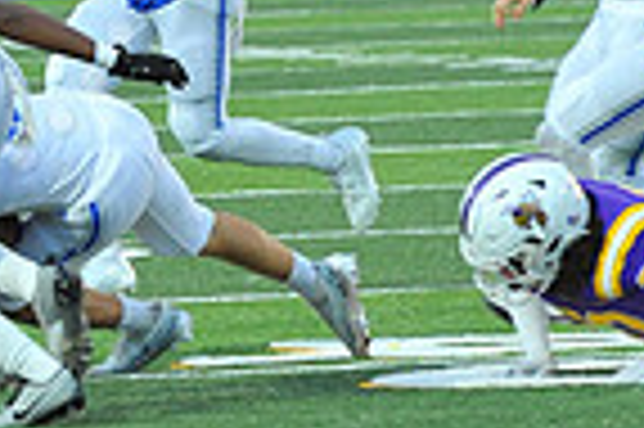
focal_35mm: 814
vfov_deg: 1.7
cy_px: -162
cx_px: -252
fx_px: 14545
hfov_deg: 2.5
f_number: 7.1
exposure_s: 1/320
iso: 3200
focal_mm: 200
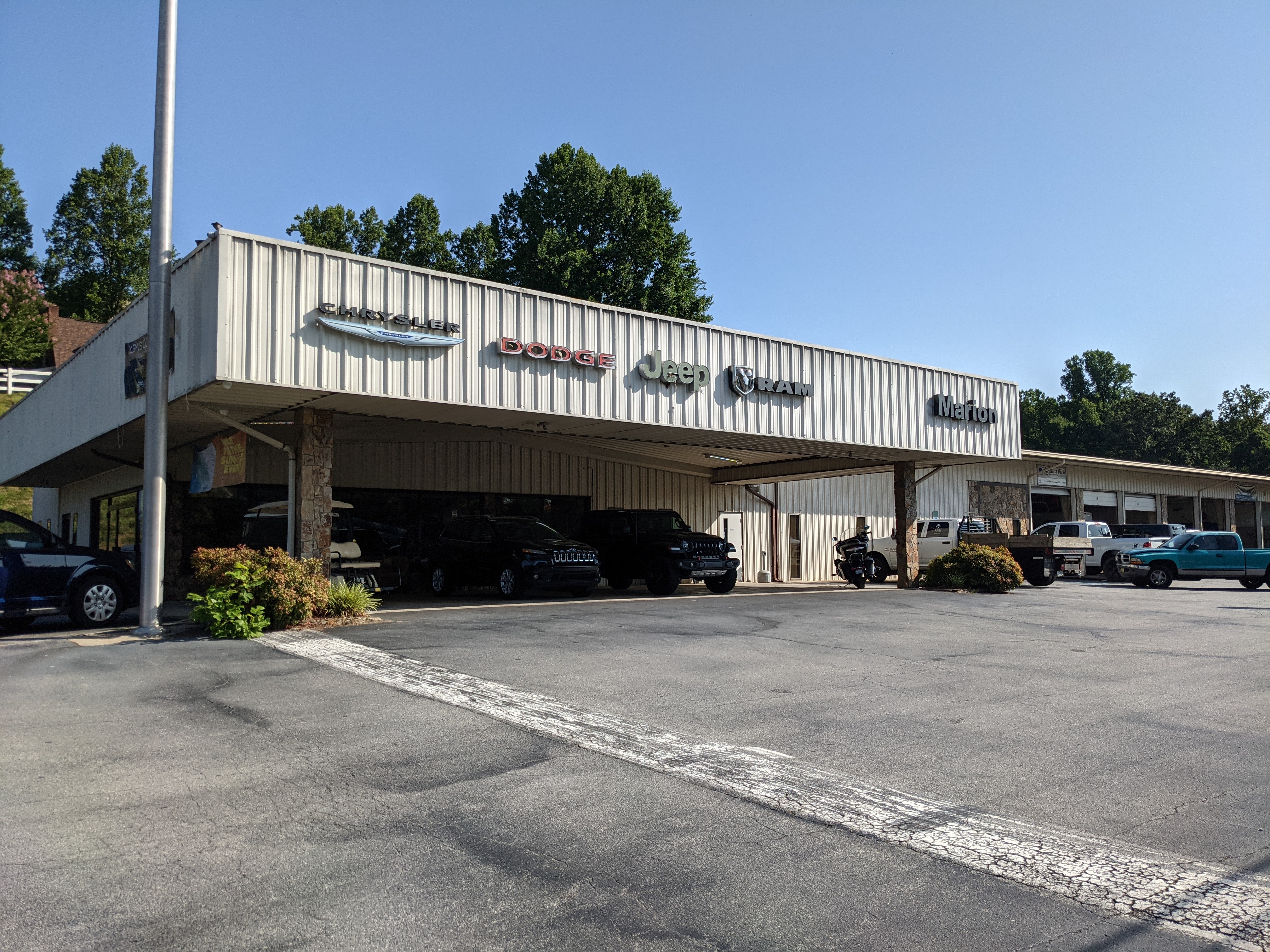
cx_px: 635
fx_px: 991
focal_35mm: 27
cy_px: 476
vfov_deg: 51.4
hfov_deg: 65.3
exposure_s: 1/3906
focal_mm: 4.38
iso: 65
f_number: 1.73
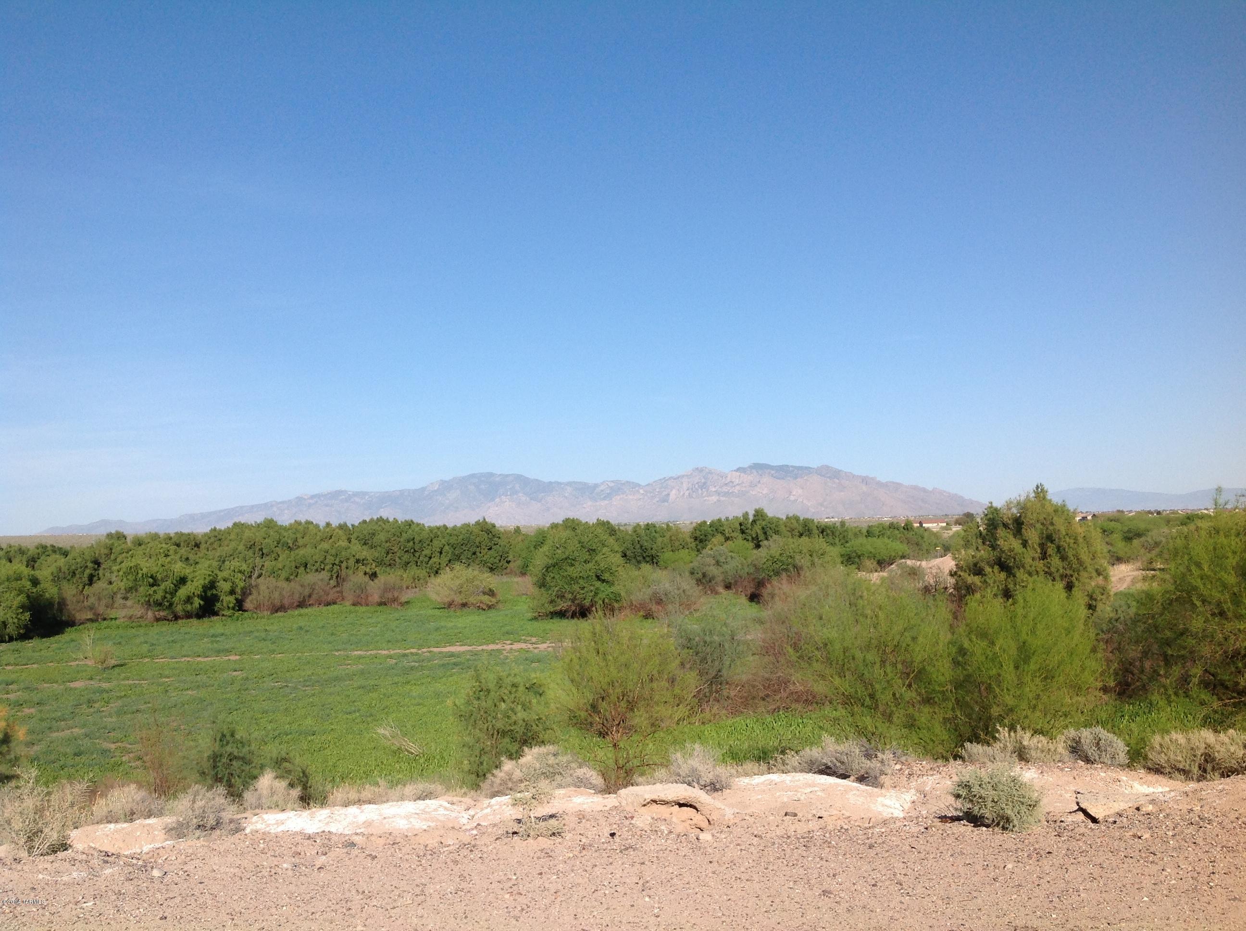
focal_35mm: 35
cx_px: 623
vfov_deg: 40.6
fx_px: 1258
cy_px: 466
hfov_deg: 52.7
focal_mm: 4.28
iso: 50
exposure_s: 1/2326
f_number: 2.4
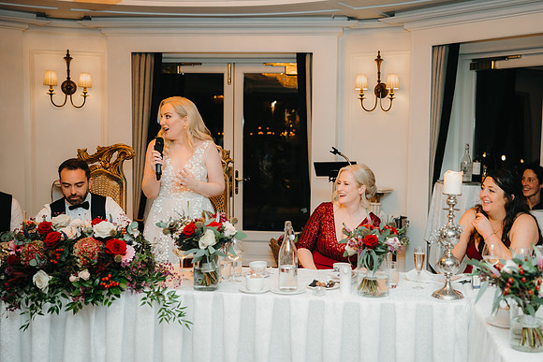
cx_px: 325
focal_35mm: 45
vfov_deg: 29.8
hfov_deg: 43.3
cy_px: 183
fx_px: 680
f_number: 2
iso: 400
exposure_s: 1/200
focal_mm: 35
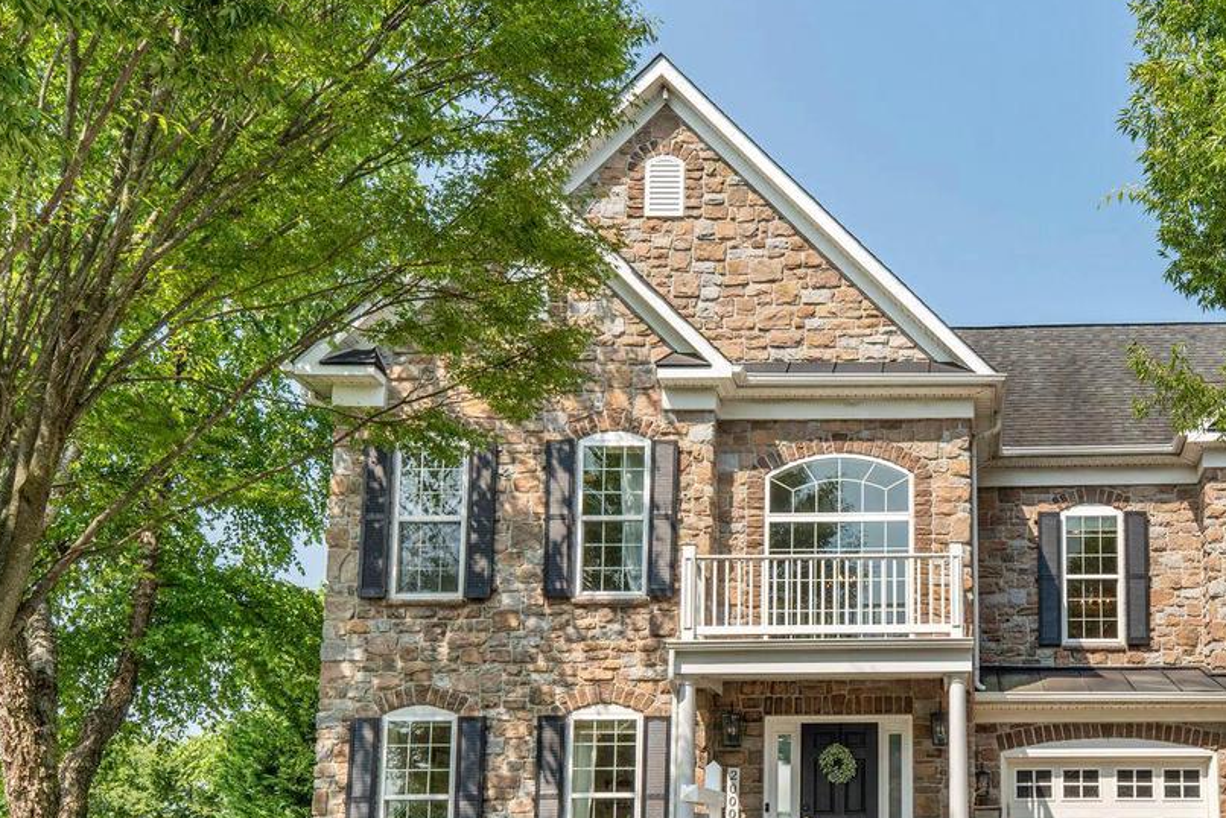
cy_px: 588
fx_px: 852
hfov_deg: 67.1
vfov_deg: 49.7
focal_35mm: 25
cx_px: 917
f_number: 8
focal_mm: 14
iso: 200
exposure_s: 1/350
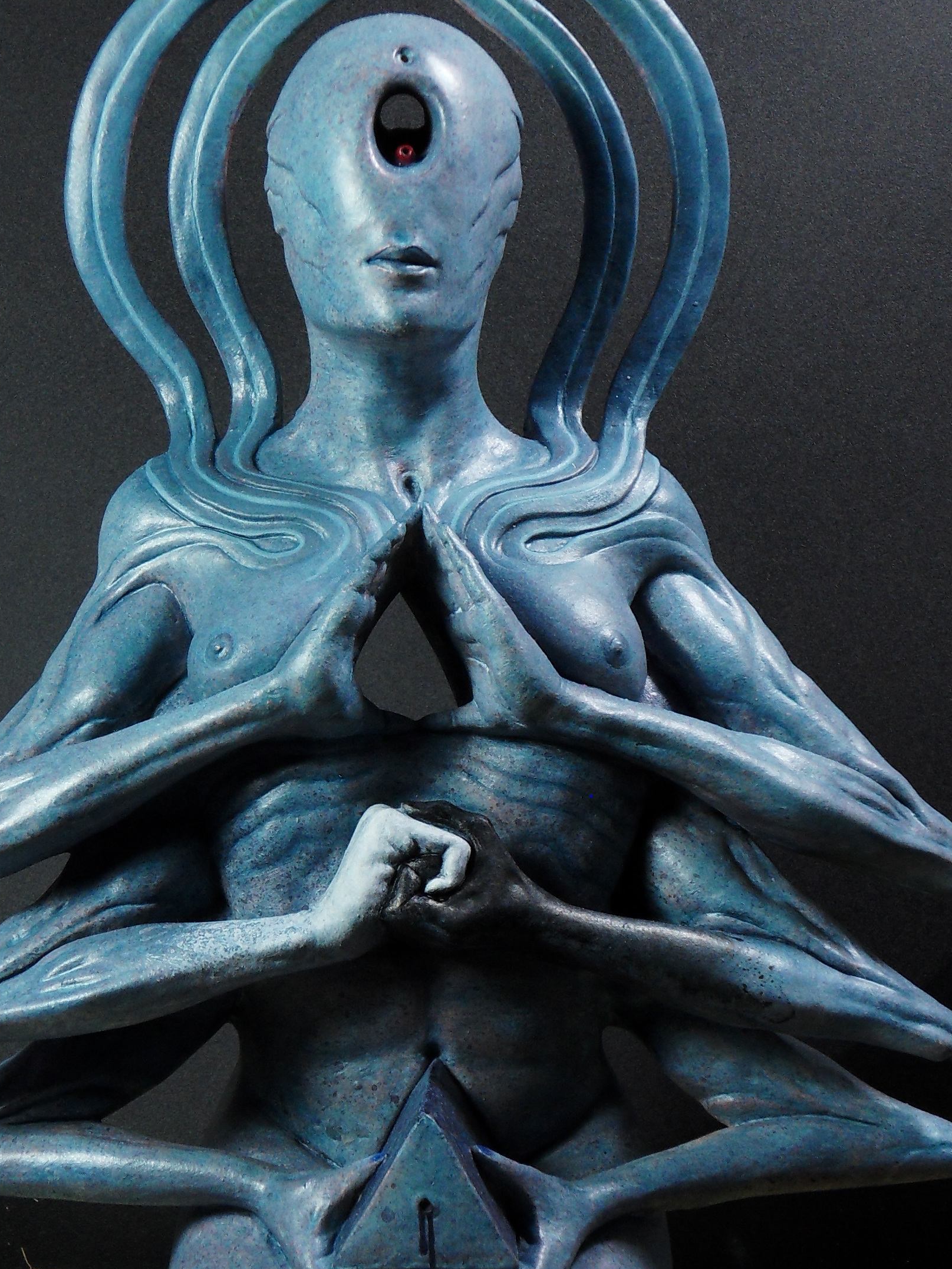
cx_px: 392
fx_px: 2237
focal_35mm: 61
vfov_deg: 31.7
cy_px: 687
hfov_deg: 24.0
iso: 100
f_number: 3.9
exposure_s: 1/90
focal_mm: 6.5
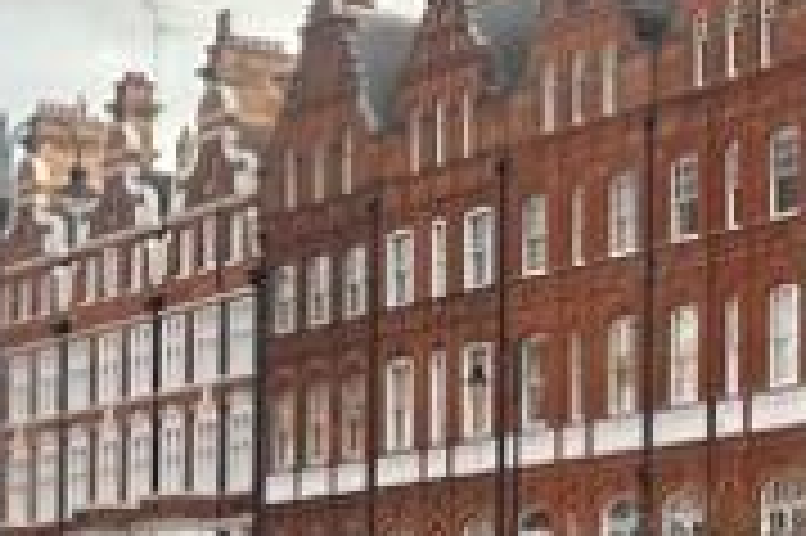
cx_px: 1022
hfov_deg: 13.9
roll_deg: +0.0
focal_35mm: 143
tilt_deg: +3.4
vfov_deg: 9.5
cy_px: 554
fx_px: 3199
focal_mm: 6.86
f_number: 1.78
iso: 80
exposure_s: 1/1119
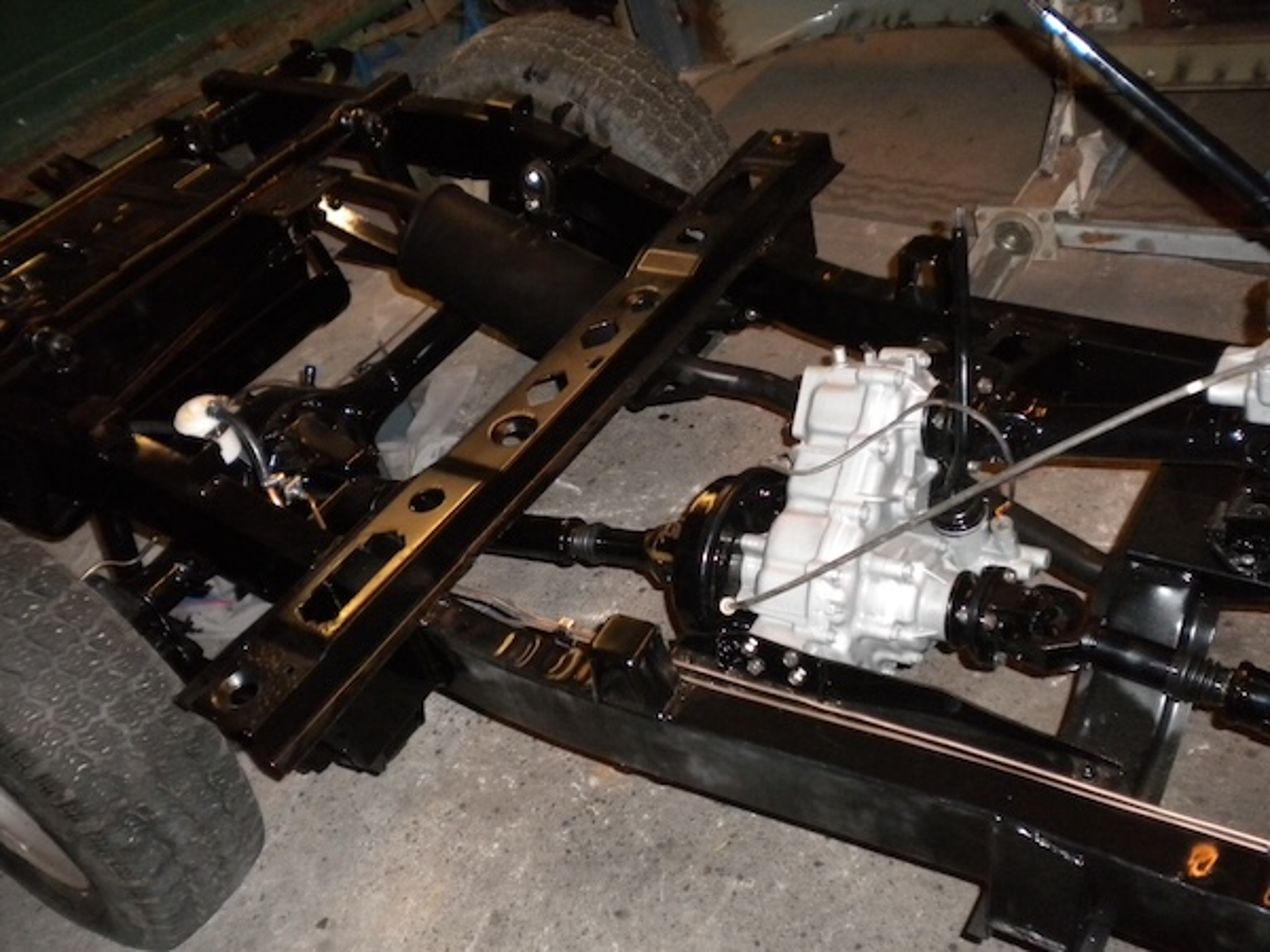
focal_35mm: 35
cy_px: 476
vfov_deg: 40.7
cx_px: 635
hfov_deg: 52.6
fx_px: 1284
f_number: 3.1
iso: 400
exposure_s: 1/30
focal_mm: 6.3
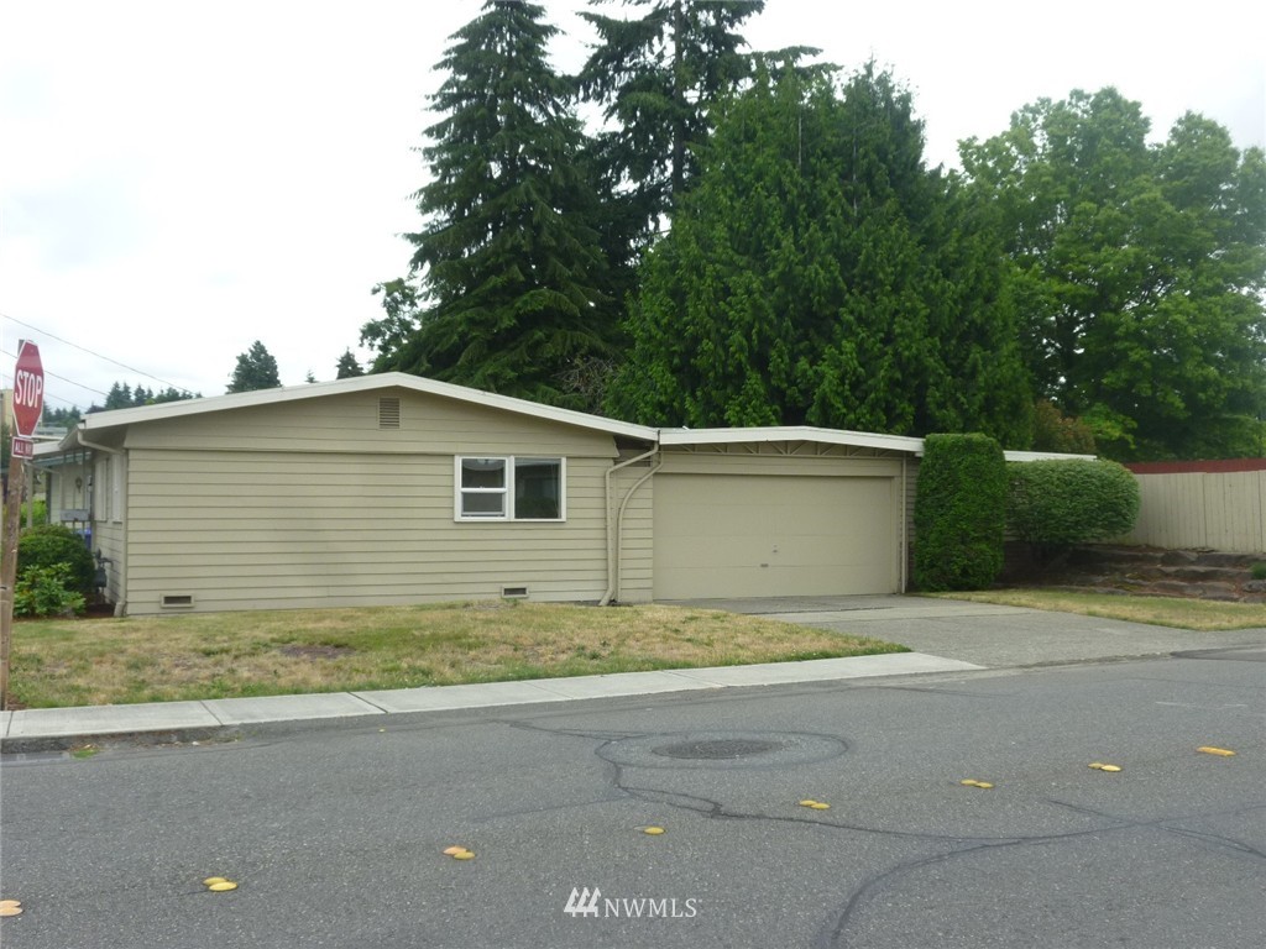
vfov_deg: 40.7
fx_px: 1280
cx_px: 633
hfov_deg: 52.6
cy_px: 474
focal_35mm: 35
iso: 100
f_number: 3.8
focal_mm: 6.3
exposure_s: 1/400
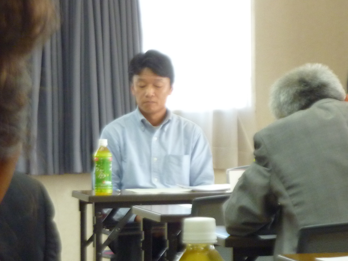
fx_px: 1880
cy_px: 130
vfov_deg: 7.9
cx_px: 174
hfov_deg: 10.6
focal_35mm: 187
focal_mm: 17
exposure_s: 1/50
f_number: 4.3
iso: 320
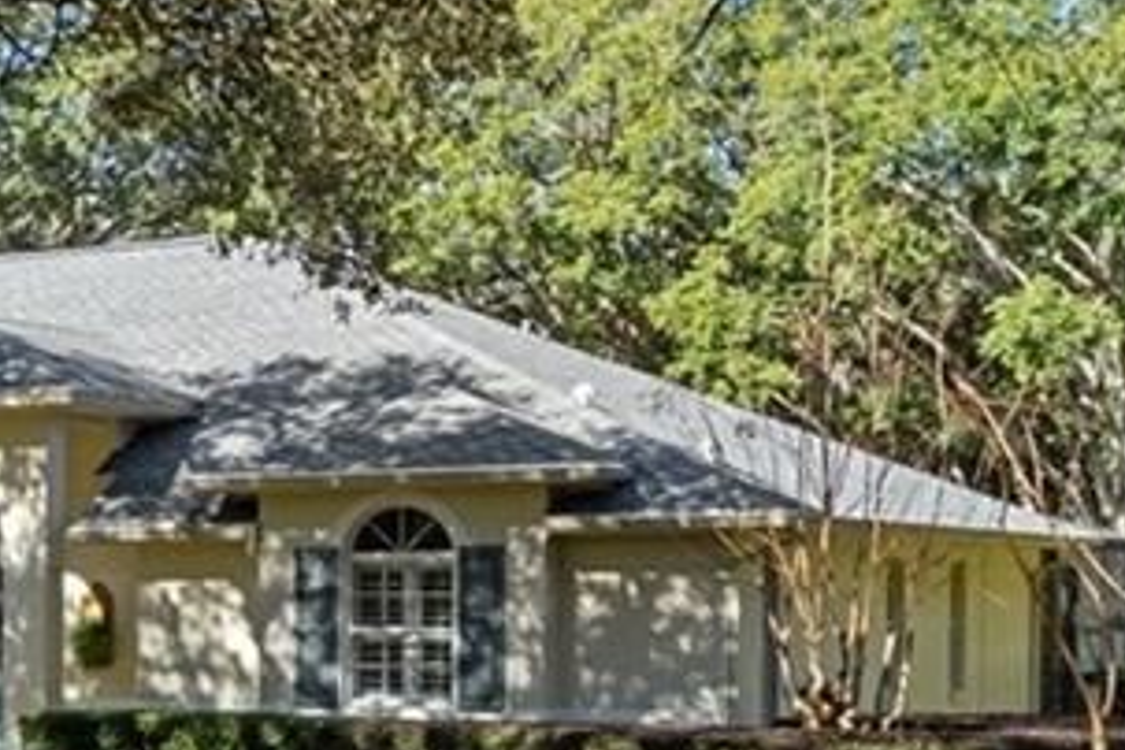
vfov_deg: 14.2
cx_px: -954
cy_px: 694
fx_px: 2969
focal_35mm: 95
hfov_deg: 17.2
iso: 400
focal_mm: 18
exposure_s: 1/160
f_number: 8
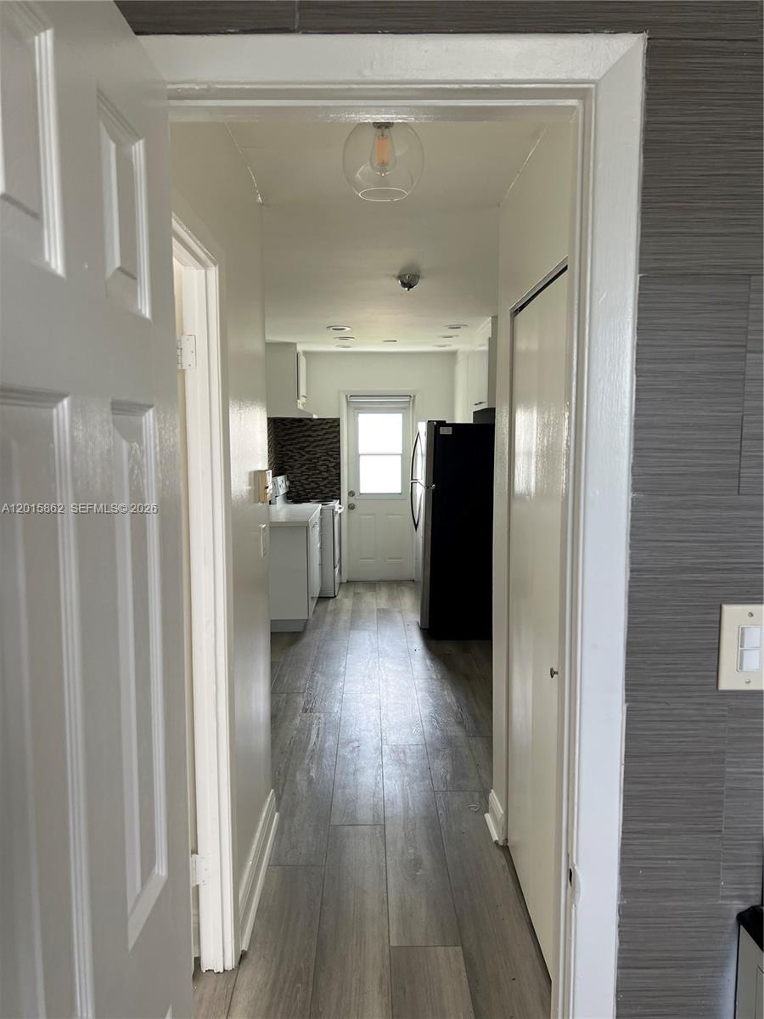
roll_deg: +0.0
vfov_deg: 67.3
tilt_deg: -5.8
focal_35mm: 26
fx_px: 765
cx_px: 382
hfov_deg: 53.1
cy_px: 510
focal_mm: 5.7
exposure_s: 1/121
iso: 80
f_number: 1.5
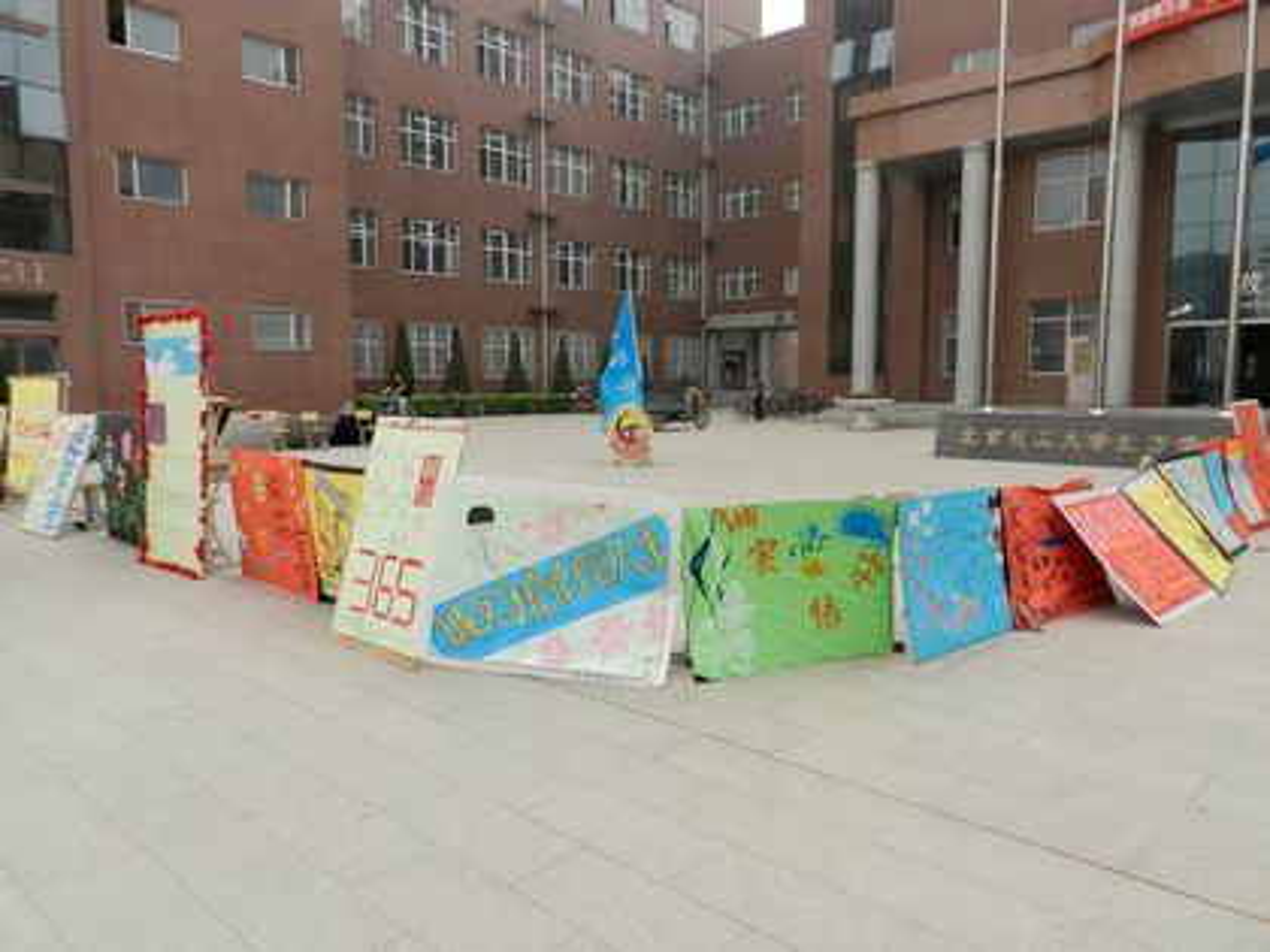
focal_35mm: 25
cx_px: 635
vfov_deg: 54.9
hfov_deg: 69.4
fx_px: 917
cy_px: 476
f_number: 3.5
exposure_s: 1/800
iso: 160
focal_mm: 4.5
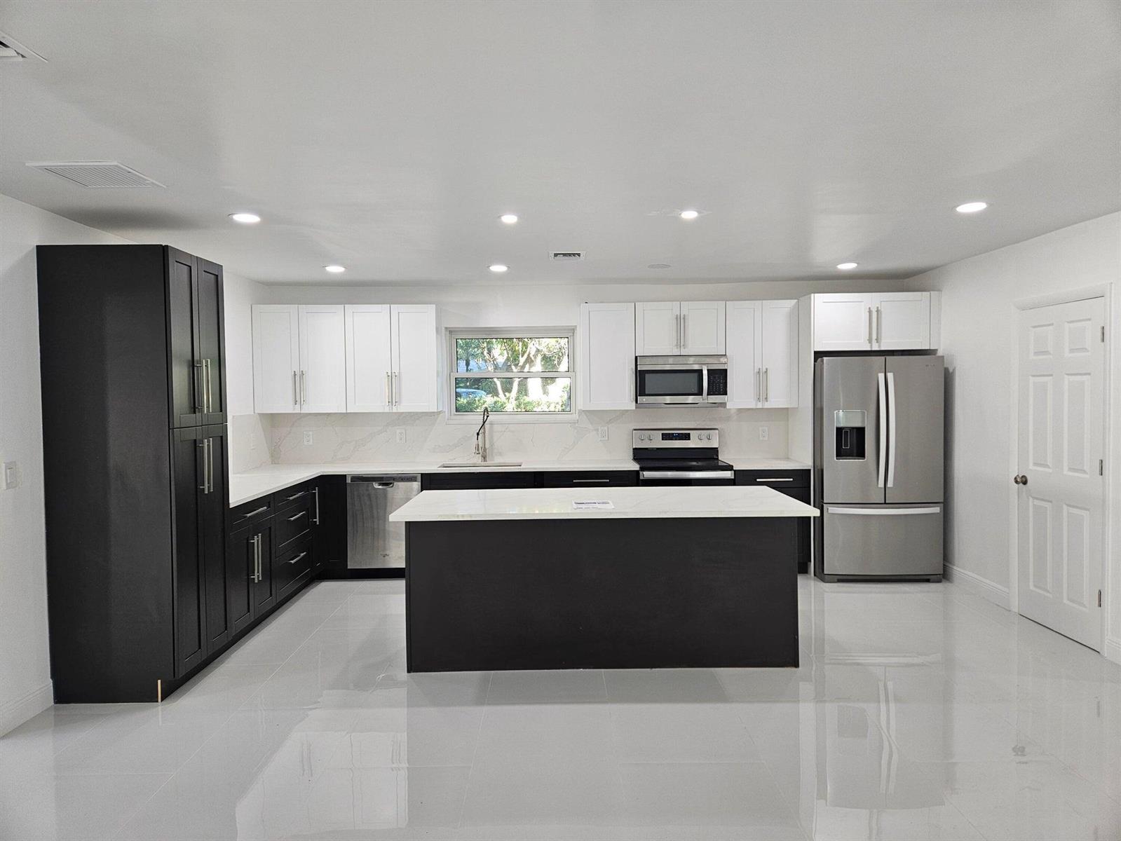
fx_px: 745
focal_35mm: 23
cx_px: 560
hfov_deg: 73.9
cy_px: 420
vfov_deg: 58.9
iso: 100
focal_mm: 5.4
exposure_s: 1/120
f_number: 1.8
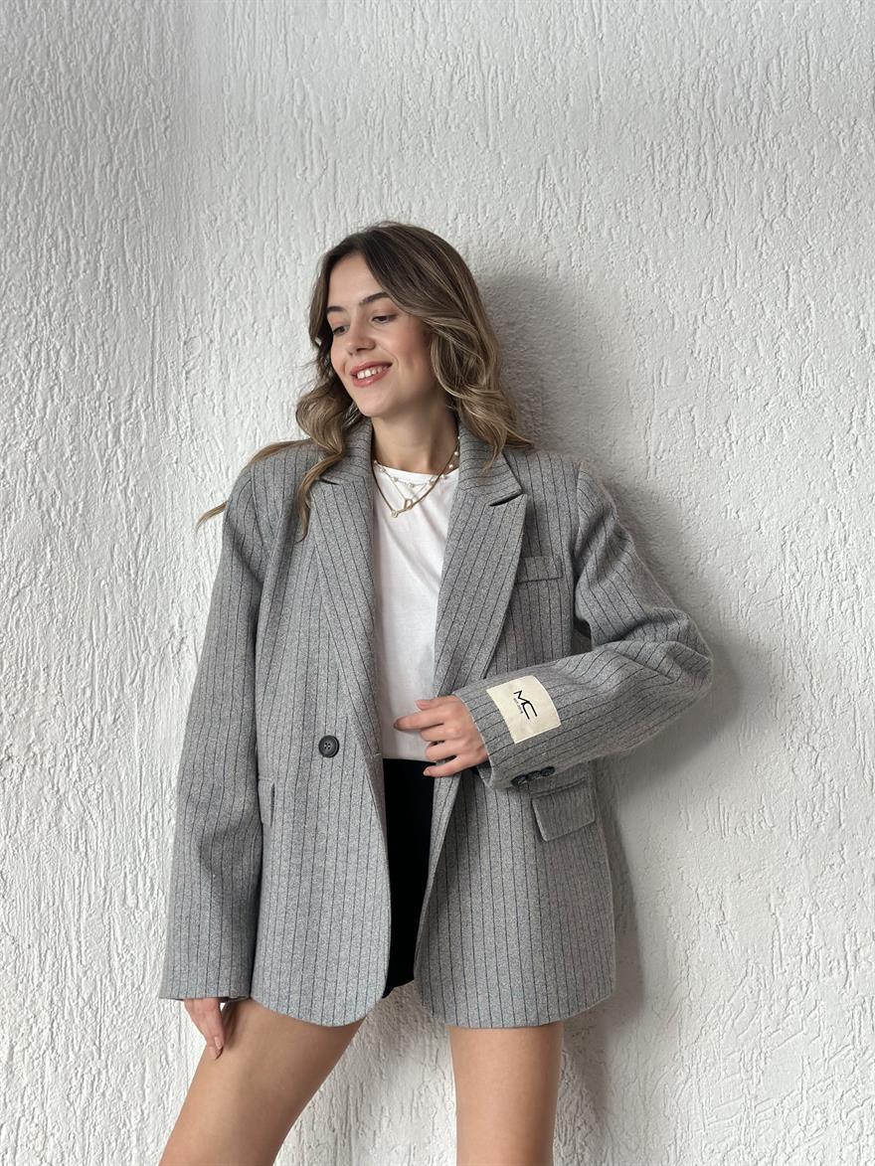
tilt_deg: +2.7
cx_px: 438
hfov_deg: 30.3
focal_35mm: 48
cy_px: 583
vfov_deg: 39.7
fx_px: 1617
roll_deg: +1.2
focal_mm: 6.86
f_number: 1.78
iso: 125
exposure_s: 1/93
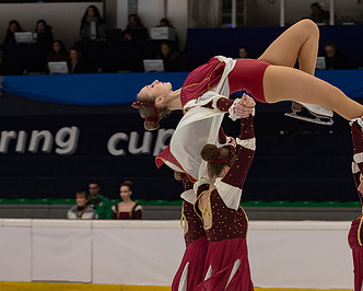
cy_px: 80
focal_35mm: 185
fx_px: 1989
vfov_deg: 8.4
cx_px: 230
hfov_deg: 10.4
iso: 800
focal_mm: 70
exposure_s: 1/250
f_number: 3.5
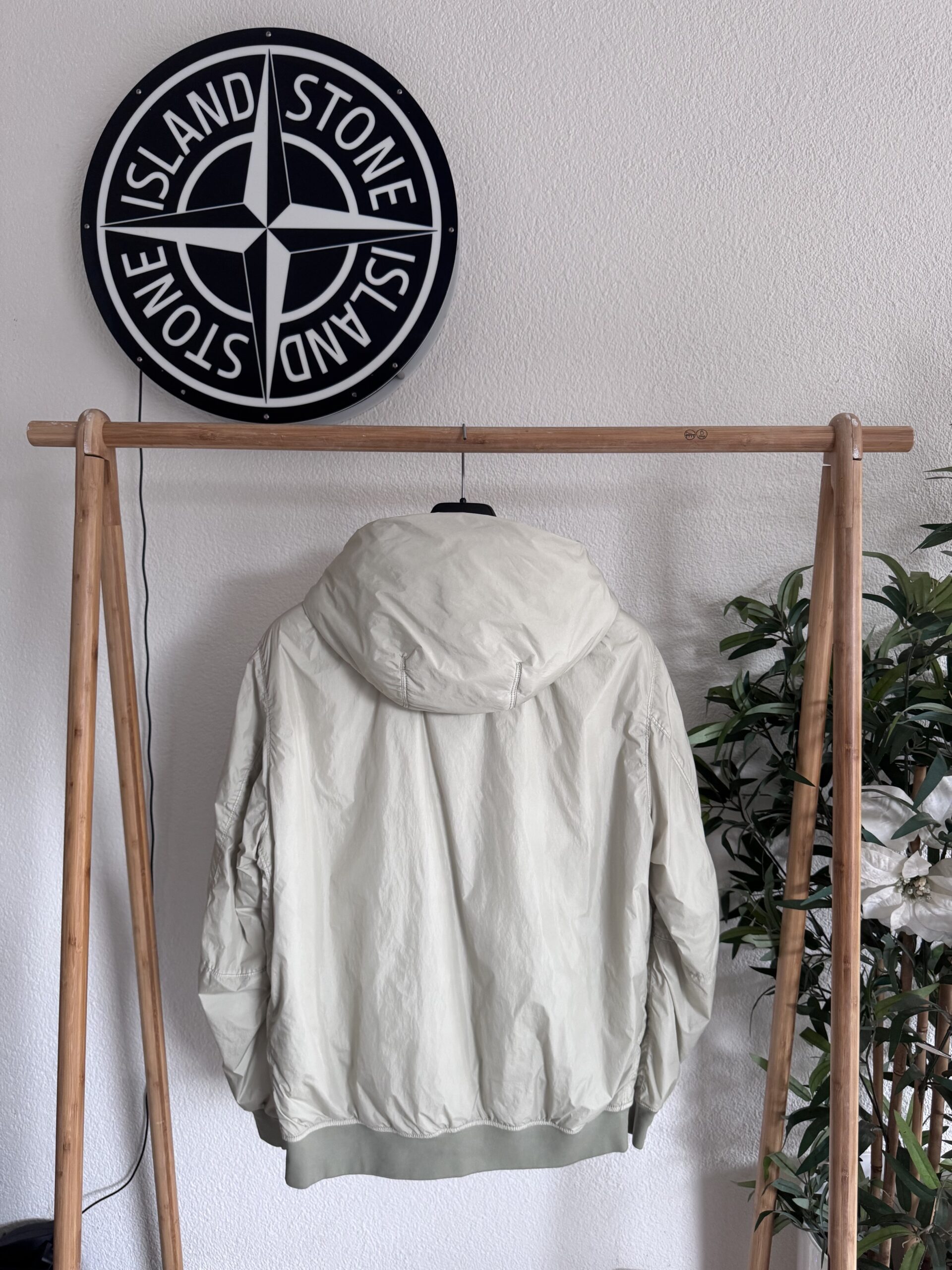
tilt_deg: -4.3
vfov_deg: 71.6
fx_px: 880
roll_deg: -0.5
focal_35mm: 24
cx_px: 476
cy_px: 635
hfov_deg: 56.8
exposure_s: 1/70
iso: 200
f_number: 1.78
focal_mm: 6.76
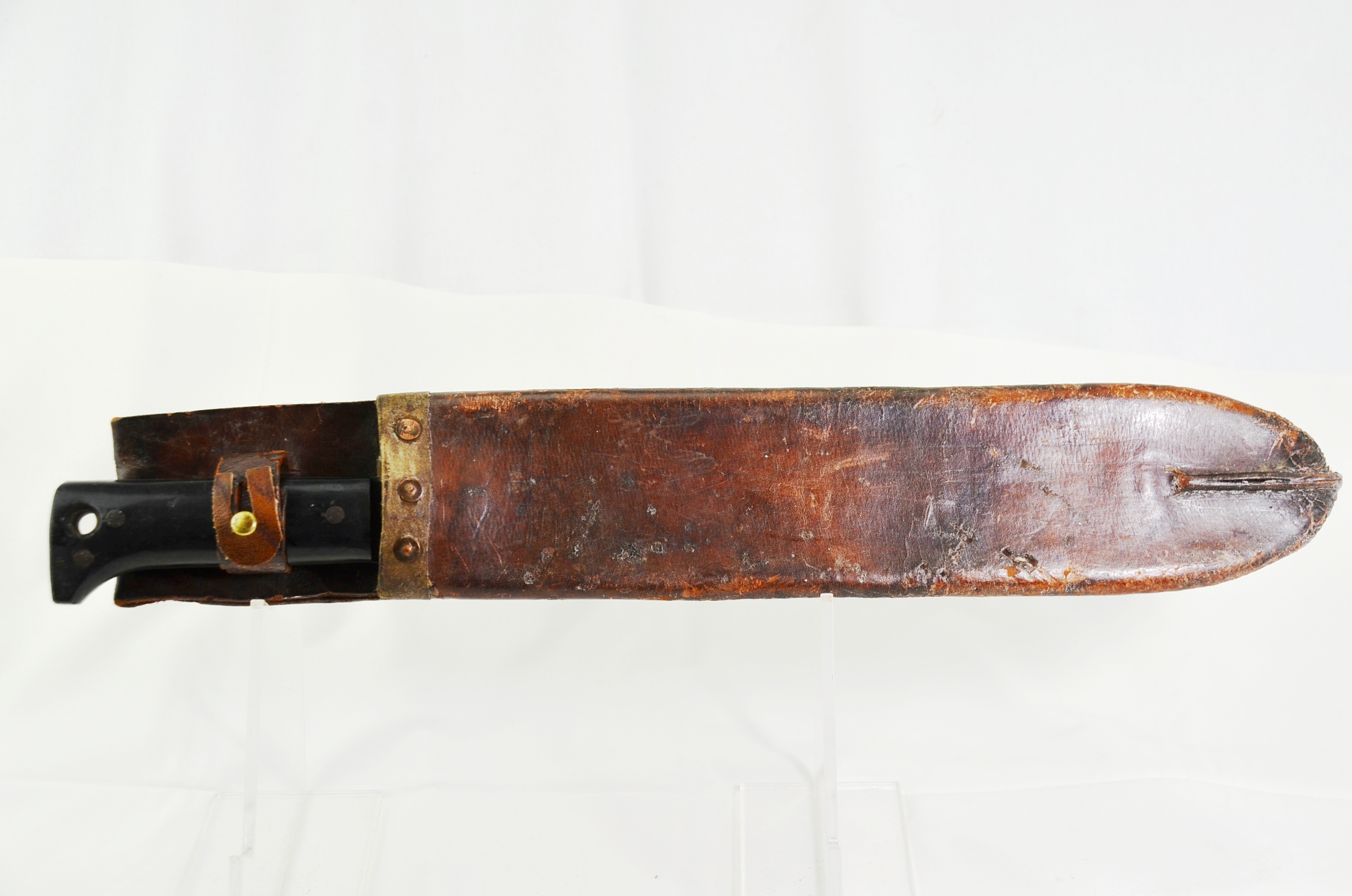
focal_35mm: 57
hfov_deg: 35.1
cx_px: 676
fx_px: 2136
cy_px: 448
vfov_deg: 23.7
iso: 250
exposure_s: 1/125
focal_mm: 38
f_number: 5.6
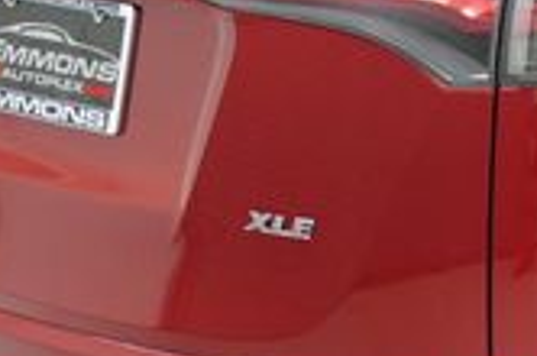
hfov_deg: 13.8
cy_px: 105
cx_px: 689
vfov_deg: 9.5
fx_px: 2129
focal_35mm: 143
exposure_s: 1/200
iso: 1250
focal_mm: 25
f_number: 5.6
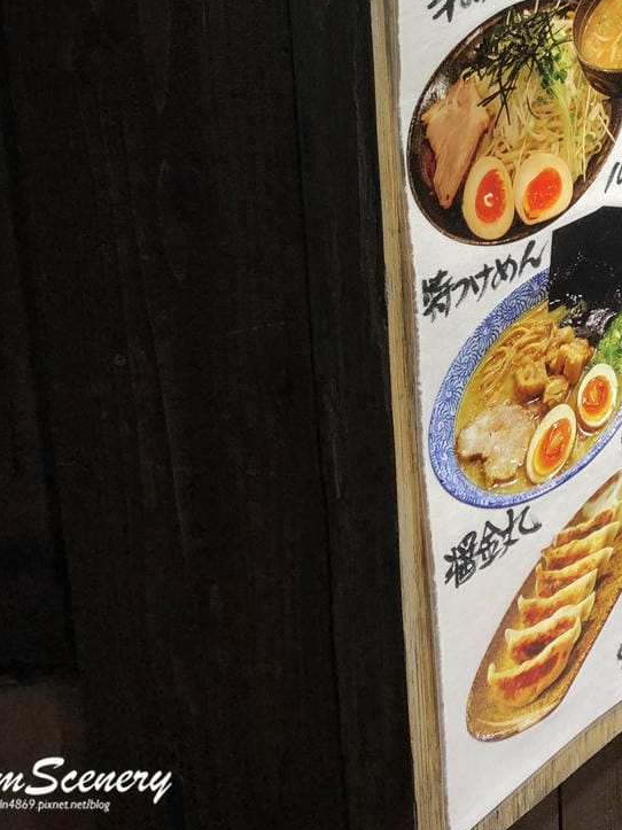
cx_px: 522
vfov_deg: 28.7
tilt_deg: -15.2
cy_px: -48
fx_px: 1486
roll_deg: +1.3
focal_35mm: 62
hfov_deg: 23.2
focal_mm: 3.99
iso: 32
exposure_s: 1/50
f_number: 1.8
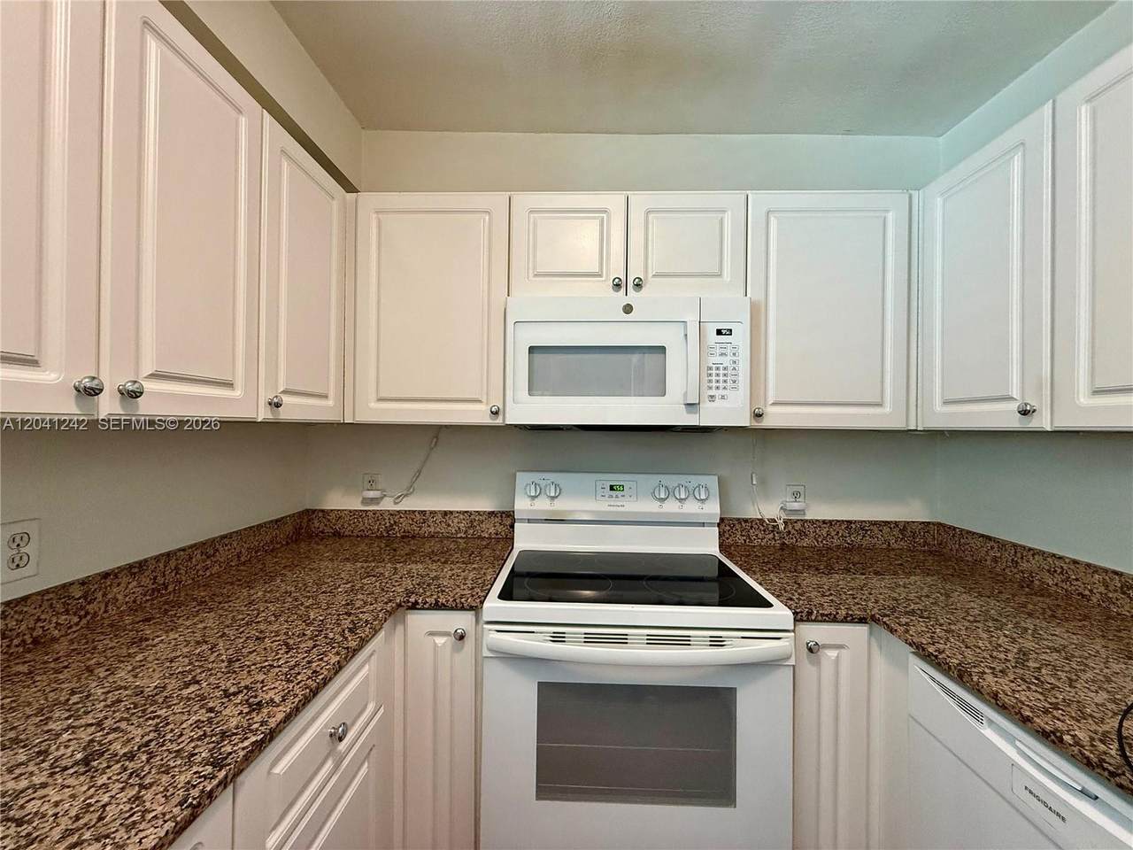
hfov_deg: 102.1
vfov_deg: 85.7
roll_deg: -1.5
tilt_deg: -0.7
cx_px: 566
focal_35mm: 14
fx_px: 458
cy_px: 425
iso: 320
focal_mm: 2.22
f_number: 2.2
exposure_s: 1/120
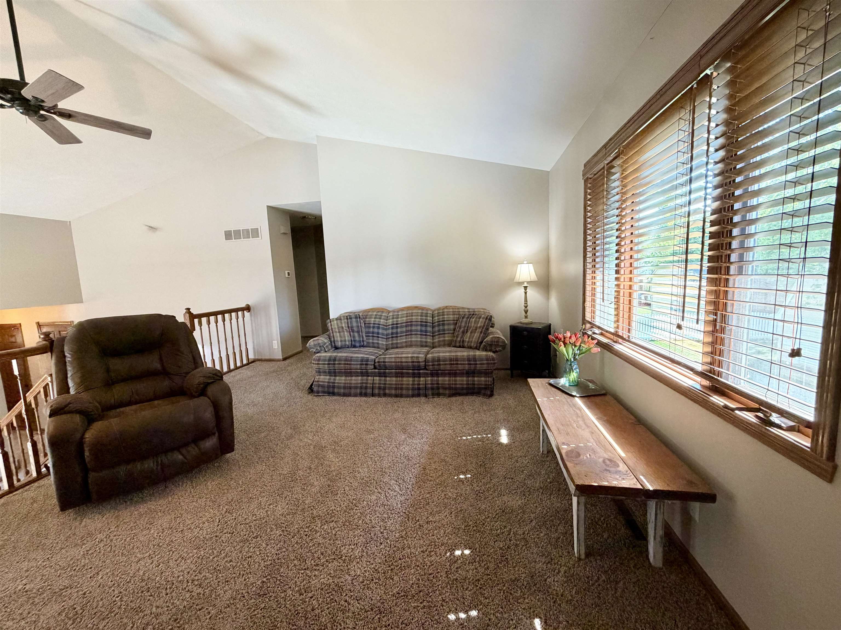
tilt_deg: -7.1
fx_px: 340
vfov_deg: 85.7
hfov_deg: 102.1
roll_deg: +2.8
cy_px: 315
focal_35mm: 14
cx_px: 420
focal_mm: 2.22
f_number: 2.2
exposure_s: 1/60
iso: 250
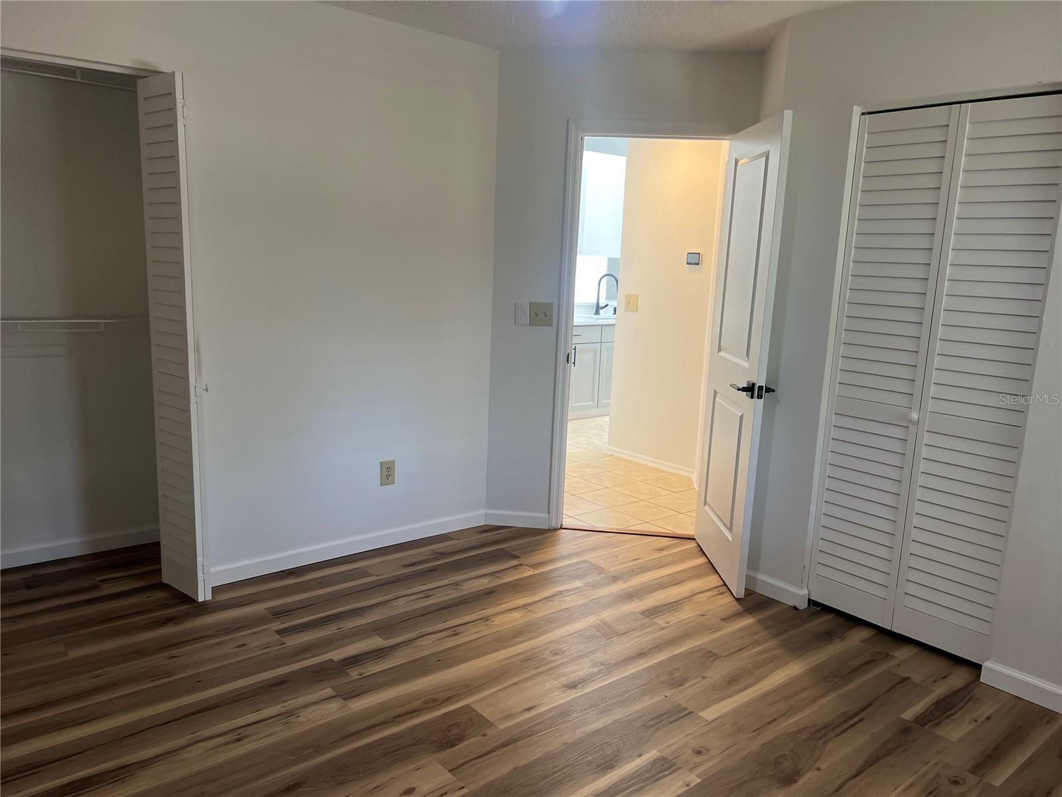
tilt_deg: -10.7
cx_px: 531
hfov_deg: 67.3
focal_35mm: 26
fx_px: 798
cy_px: 398
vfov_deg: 53.1
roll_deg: -2.3
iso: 125
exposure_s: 1/100
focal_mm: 5.7
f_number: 1.5
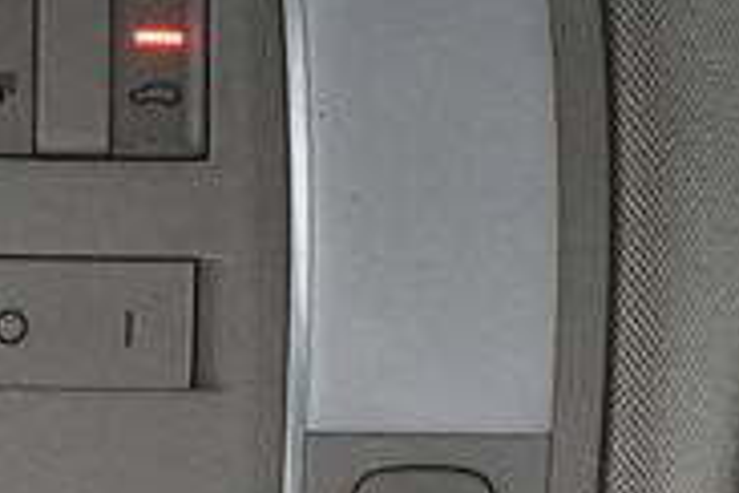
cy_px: 501
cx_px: 28
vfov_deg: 10.8
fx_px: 2586
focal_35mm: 126
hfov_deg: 16.0
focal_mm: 18
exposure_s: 1/60
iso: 5600
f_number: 3.5
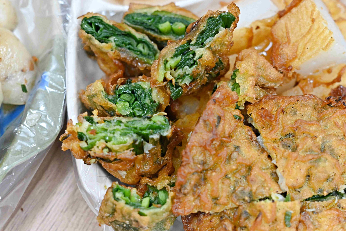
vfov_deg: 15.5
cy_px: 126
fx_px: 846
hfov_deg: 23.1
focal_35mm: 88
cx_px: 200
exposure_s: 1/200
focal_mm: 50
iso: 2000
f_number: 3.2
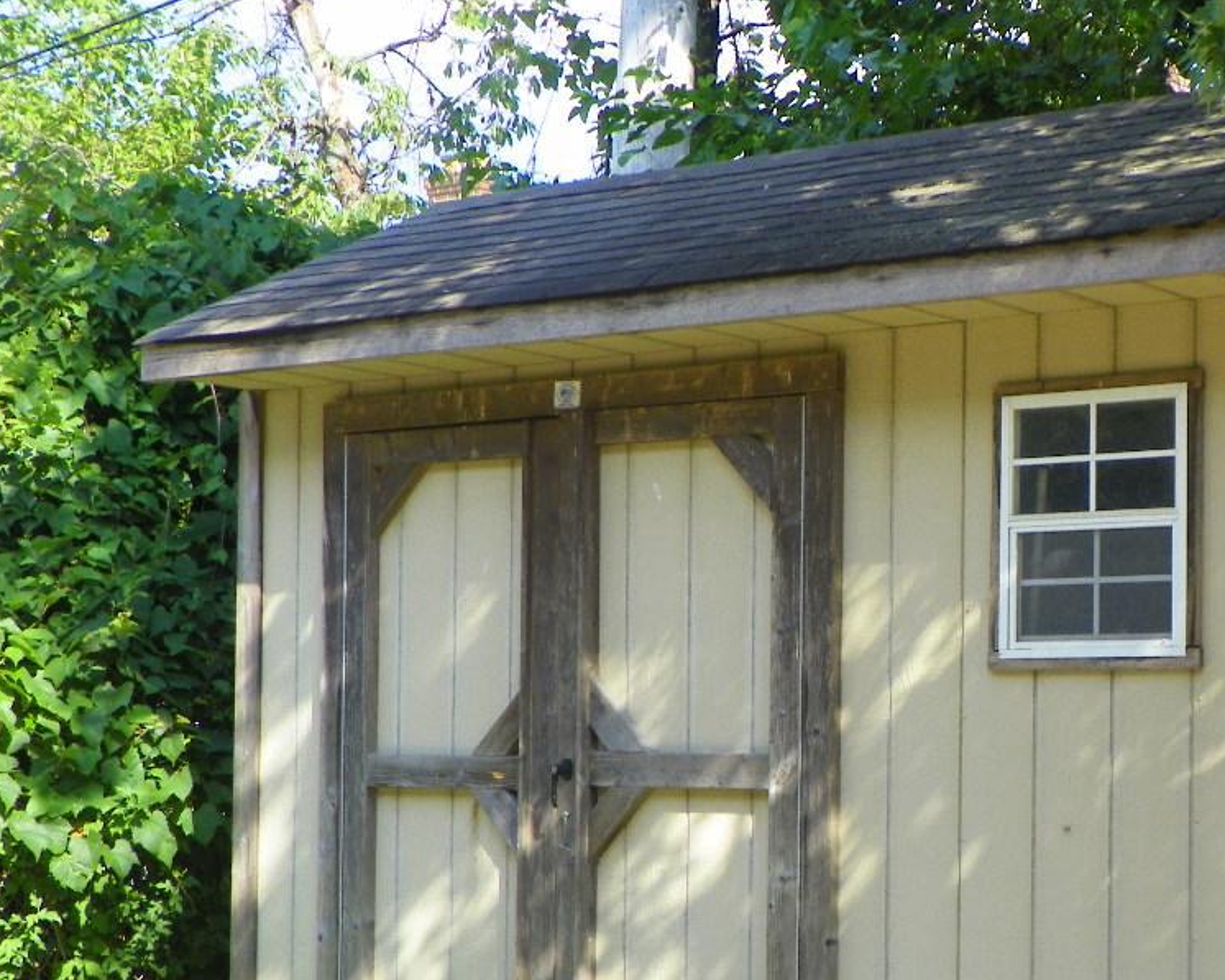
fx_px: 2611
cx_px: 1031
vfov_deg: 21.2
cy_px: 614
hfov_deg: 25.8
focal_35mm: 72
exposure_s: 1/200
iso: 64
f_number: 3.2
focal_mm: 7.6
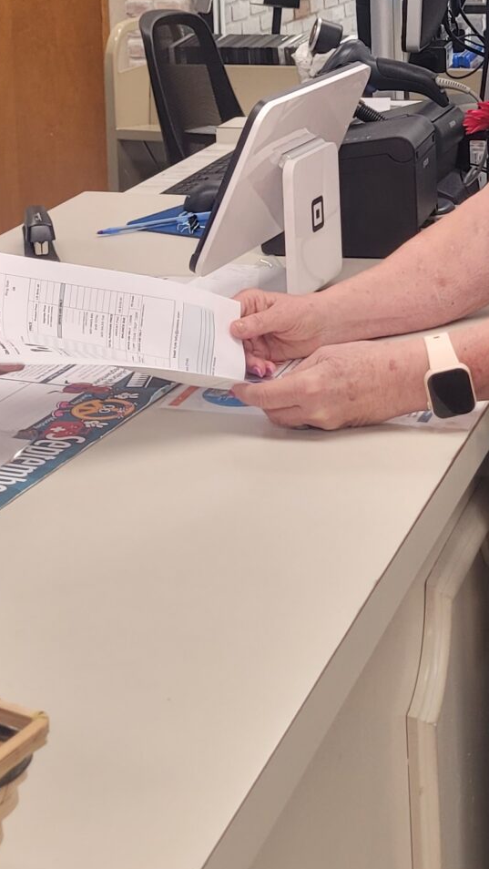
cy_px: -6
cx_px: 176
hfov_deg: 15.9
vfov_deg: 26.3
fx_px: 1751
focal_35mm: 76
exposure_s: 1/120
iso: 160
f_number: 1.8
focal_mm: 5.4
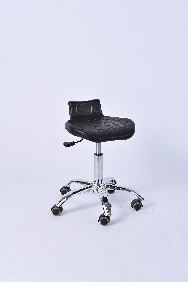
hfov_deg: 22.6
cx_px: 94
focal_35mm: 60
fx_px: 470
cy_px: 141
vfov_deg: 33.4
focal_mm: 40
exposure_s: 1/100
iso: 125
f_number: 10
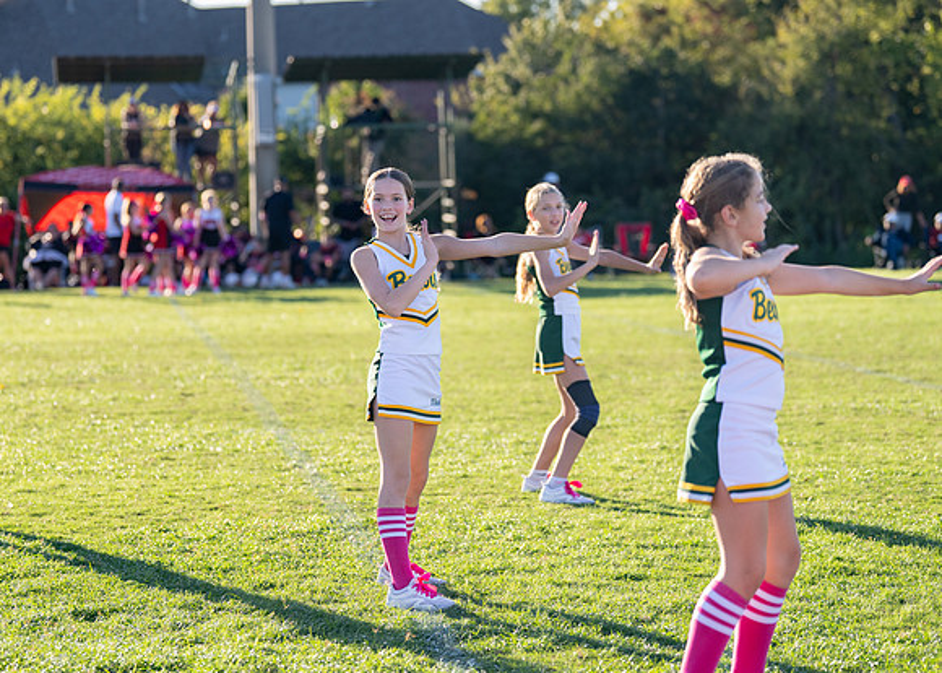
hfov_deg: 17.3
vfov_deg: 12.4
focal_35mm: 116
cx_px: 428
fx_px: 3098
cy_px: 317
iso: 500
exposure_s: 1/2500
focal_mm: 95
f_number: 2.8
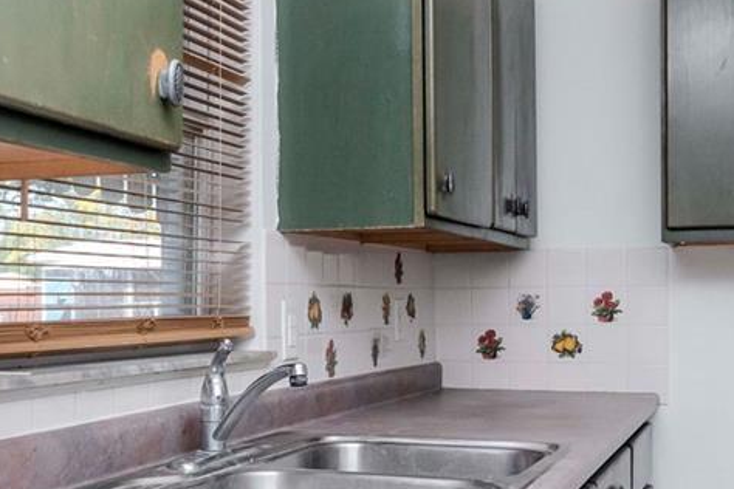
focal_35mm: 56
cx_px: 259
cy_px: 286
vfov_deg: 24.3
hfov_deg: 35.6
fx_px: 1135
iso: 500
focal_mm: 11
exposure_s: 1/200
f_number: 8
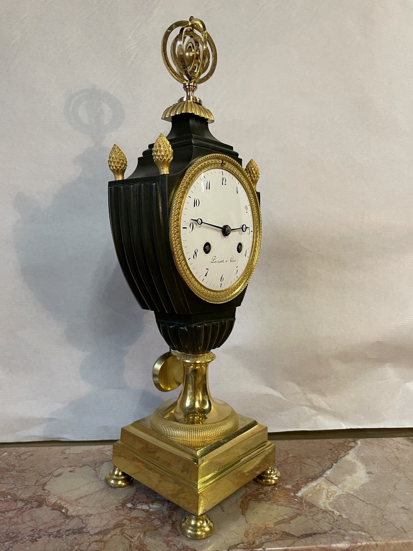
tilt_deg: -4.8
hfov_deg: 53.1
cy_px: 276
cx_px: 206
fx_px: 414
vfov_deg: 67.3
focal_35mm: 26
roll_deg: -1.7
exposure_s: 1/50
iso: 125
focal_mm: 4.2
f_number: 1.6
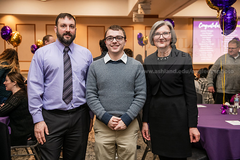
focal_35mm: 45
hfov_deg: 43.6
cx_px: 120
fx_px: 300
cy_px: 80
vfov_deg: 29.9
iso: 2000
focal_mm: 45
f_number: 3.5
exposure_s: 1/160
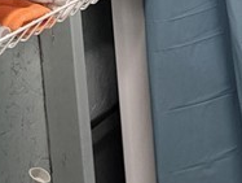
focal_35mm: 153
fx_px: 1072
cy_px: -109
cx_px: 527
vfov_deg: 9.4
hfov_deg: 11.3
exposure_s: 1/40
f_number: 2
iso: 400
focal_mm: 5.9
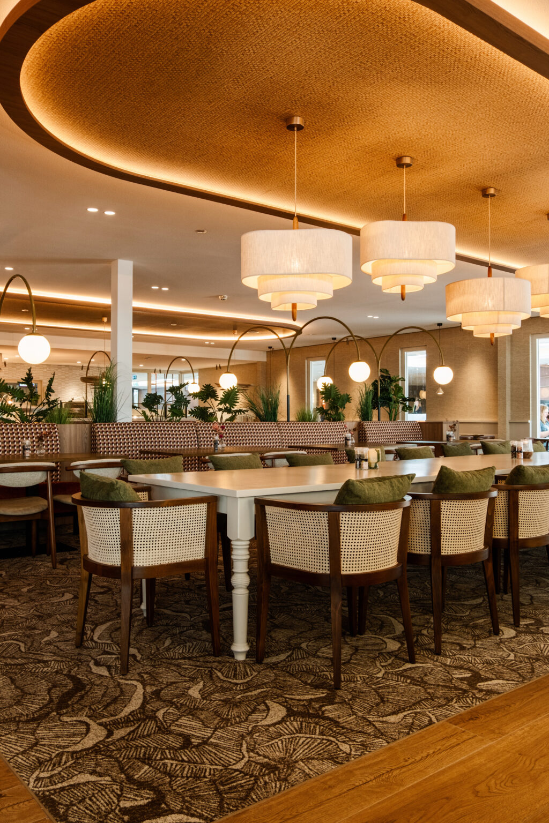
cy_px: 412
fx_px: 686
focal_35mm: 30
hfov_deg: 43.6
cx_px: 274
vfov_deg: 61.9
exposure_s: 1/2
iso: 320
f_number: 10
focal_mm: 19.7
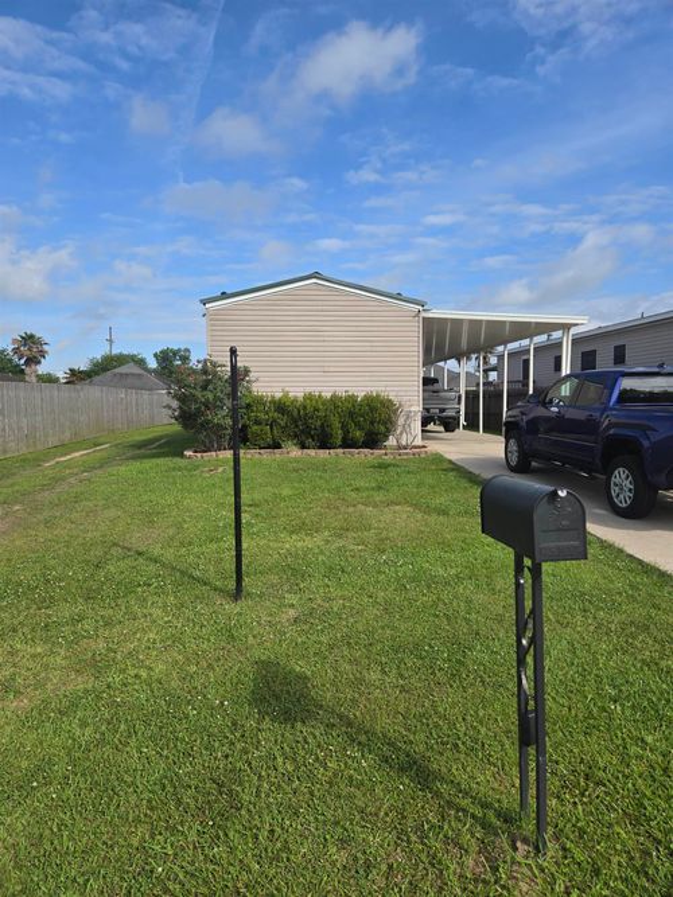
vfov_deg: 73.9
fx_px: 596
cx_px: 336
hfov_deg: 58.9
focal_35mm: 23
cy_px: 448
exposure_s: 1/2169
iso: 25
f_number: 1.8
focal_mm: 5.4
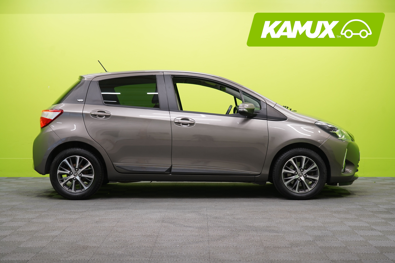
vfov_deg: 26.0
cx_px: 198
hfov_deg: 38.2
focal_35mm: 52
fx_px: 571
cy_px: 132
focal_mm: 52
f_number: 5
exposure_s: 1/25
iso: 400
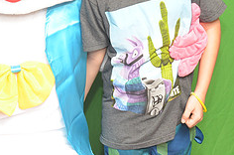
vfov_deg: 11.7
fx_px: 740
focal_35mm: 114
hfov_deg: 17.9
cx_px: 59
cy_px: -17
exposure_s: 1/60
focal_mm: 31
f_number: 6.3
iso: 400
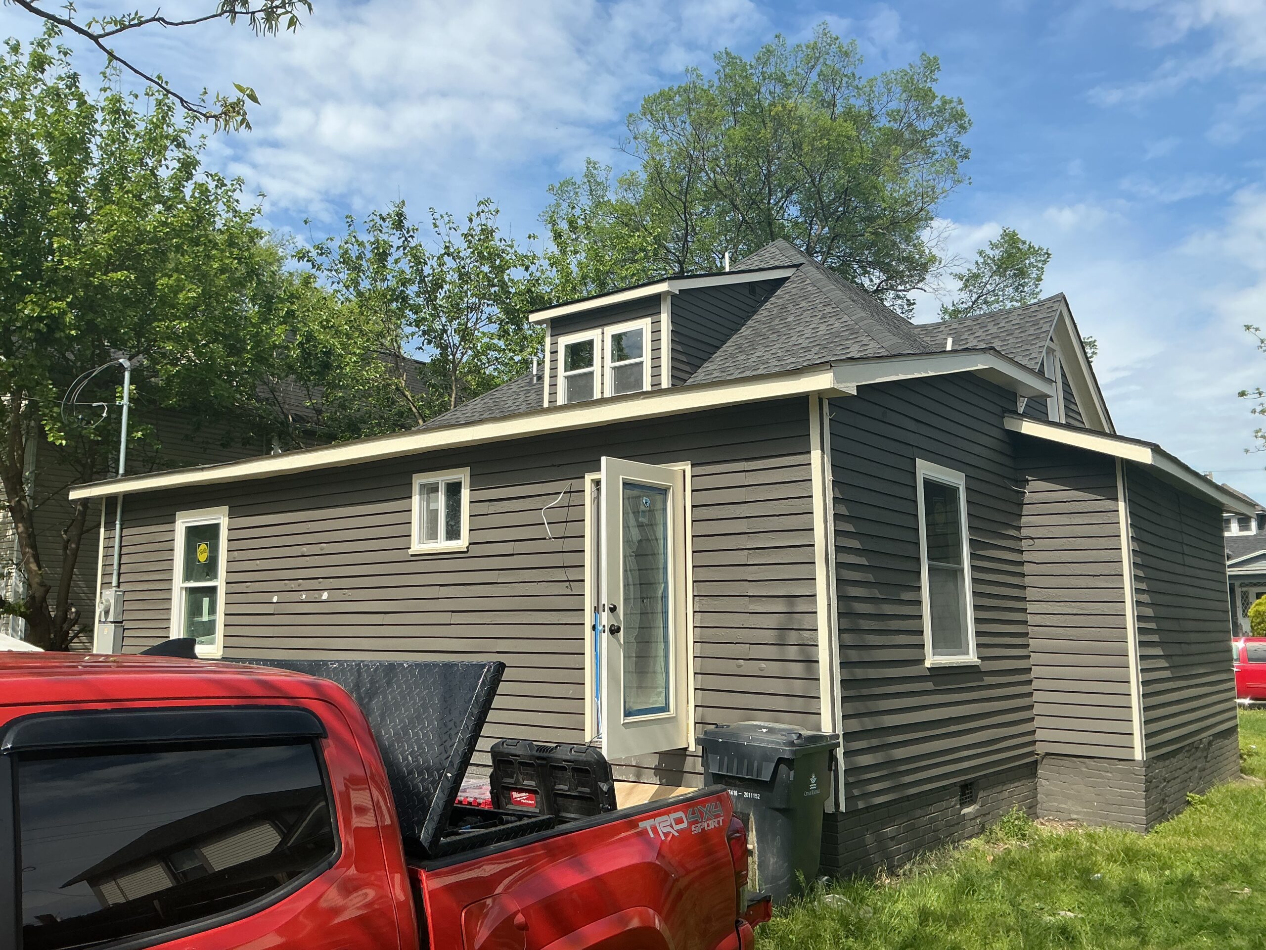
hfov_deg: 61.7
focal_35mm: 29
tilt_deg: +9.4
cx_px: 633
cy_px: 475
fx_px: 1061
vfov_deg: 48.2
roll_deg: +0.2
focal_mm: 3
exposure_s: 1/1675
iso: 25
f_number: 1.8
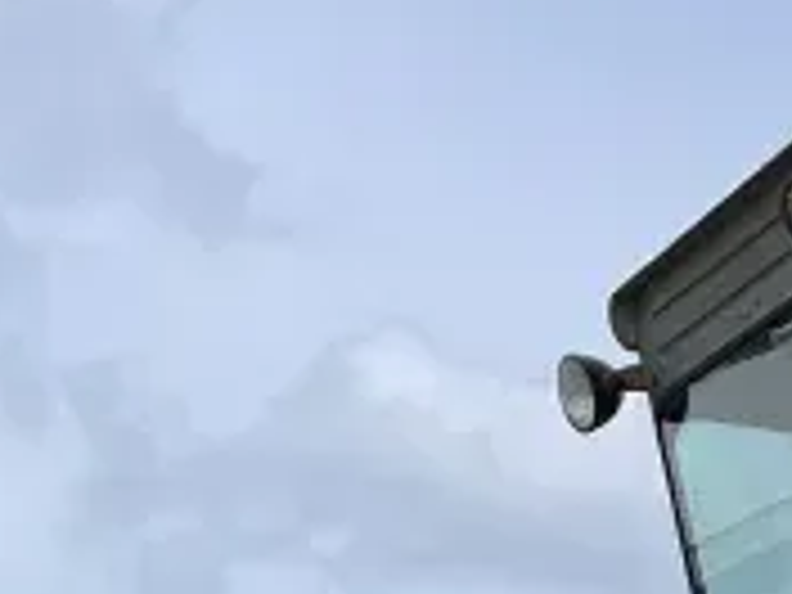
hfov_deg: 13.3
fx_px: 3249
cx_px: 1120
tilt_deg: -4.5
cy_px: 1602
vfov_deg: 9.0
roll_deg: +0.3
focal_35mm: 142
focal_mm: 5.1
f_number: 1.6
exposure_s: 1/3344
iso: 32
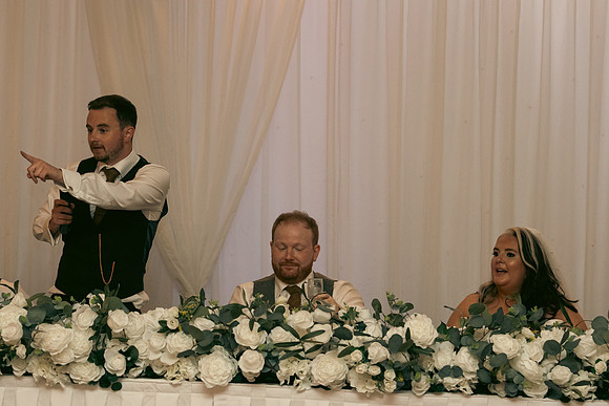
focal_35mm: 79
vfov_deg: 17.3
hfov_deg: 25.7
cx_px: 304
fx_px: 1337
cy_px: 203
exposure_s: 1/160
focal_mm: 53
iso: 2500
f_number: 3.5
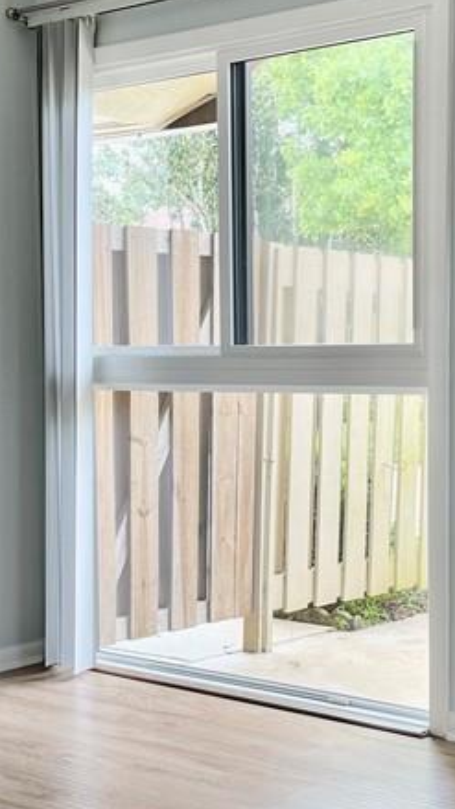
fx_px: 1415
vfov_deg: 31.8
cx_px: 278
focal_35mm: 66
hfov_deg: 18.2
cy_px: 461
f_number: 1.6
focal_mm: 5.1
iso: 32
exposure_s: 1/121
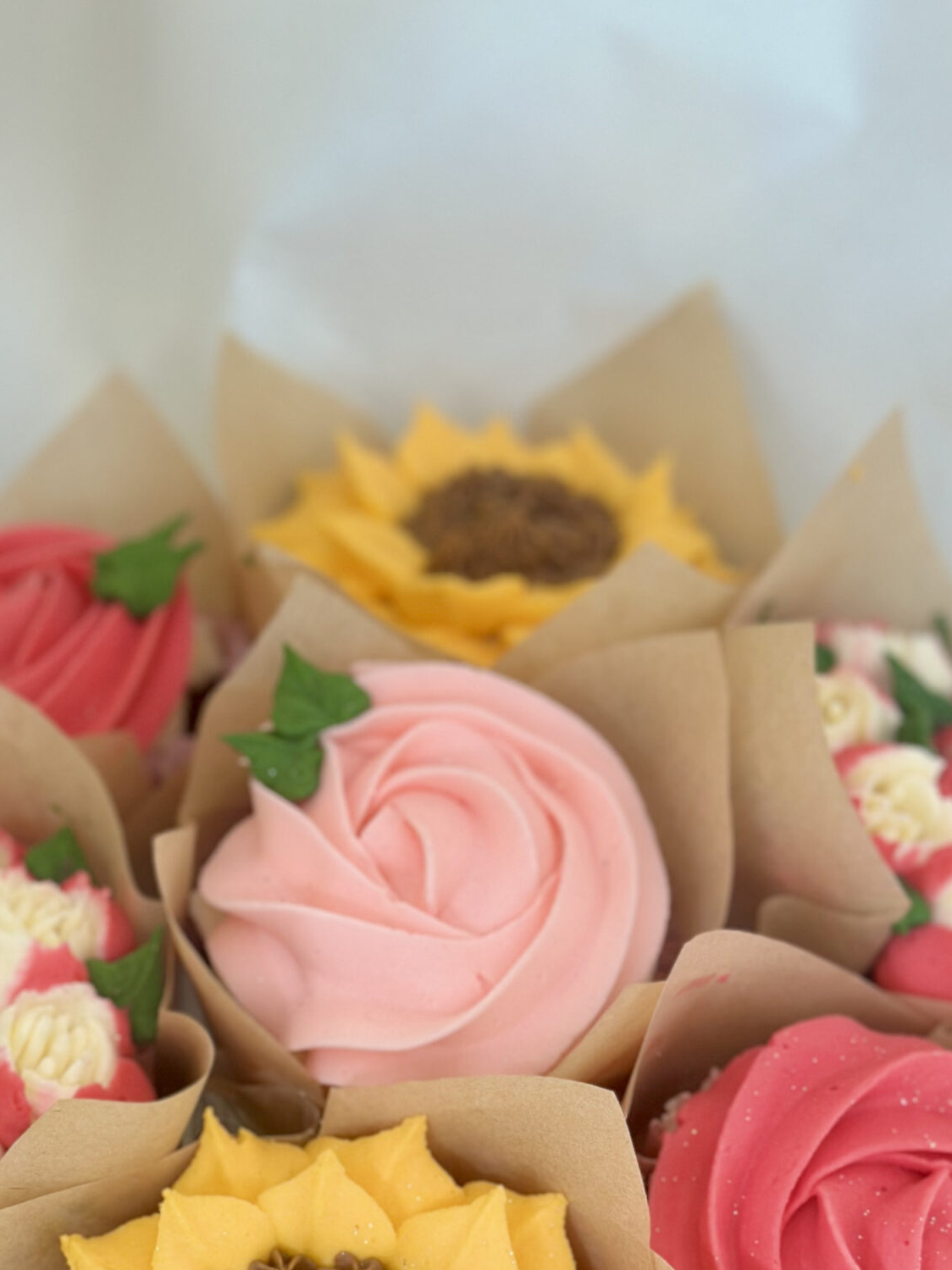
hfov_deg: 18.0
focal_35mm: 82
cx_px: 385
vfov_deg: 23.4
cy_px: 1041
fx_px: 3007
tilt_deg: -54.3
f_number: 1.78
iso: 80
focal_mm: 6.86
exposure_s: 1/216
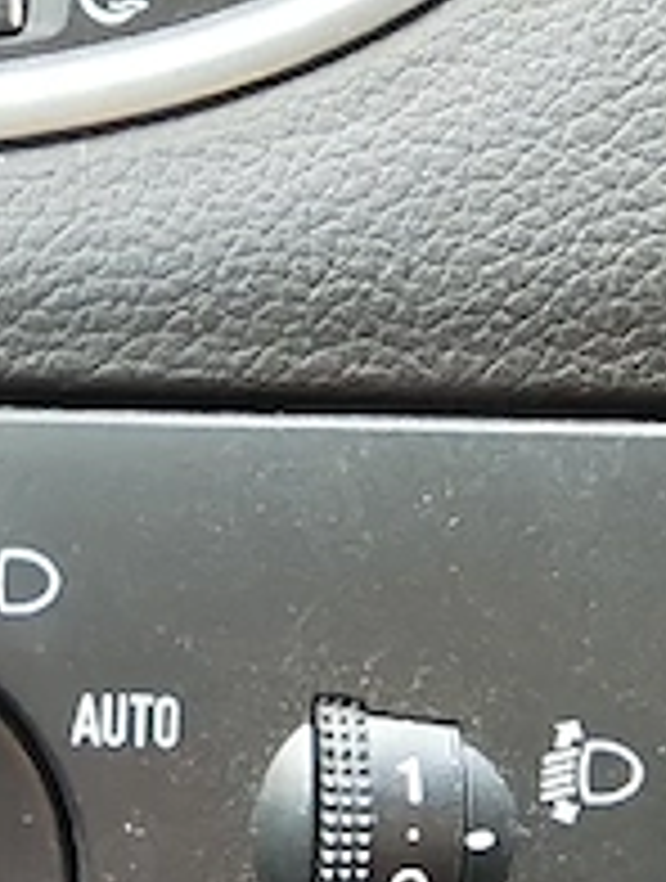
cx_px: 50
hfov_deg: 23.4
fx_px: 1558
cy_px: 439
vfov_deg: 31.6
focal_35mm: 61
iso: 1149
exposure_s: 1/33.4
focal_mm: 1.64
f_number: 2.2
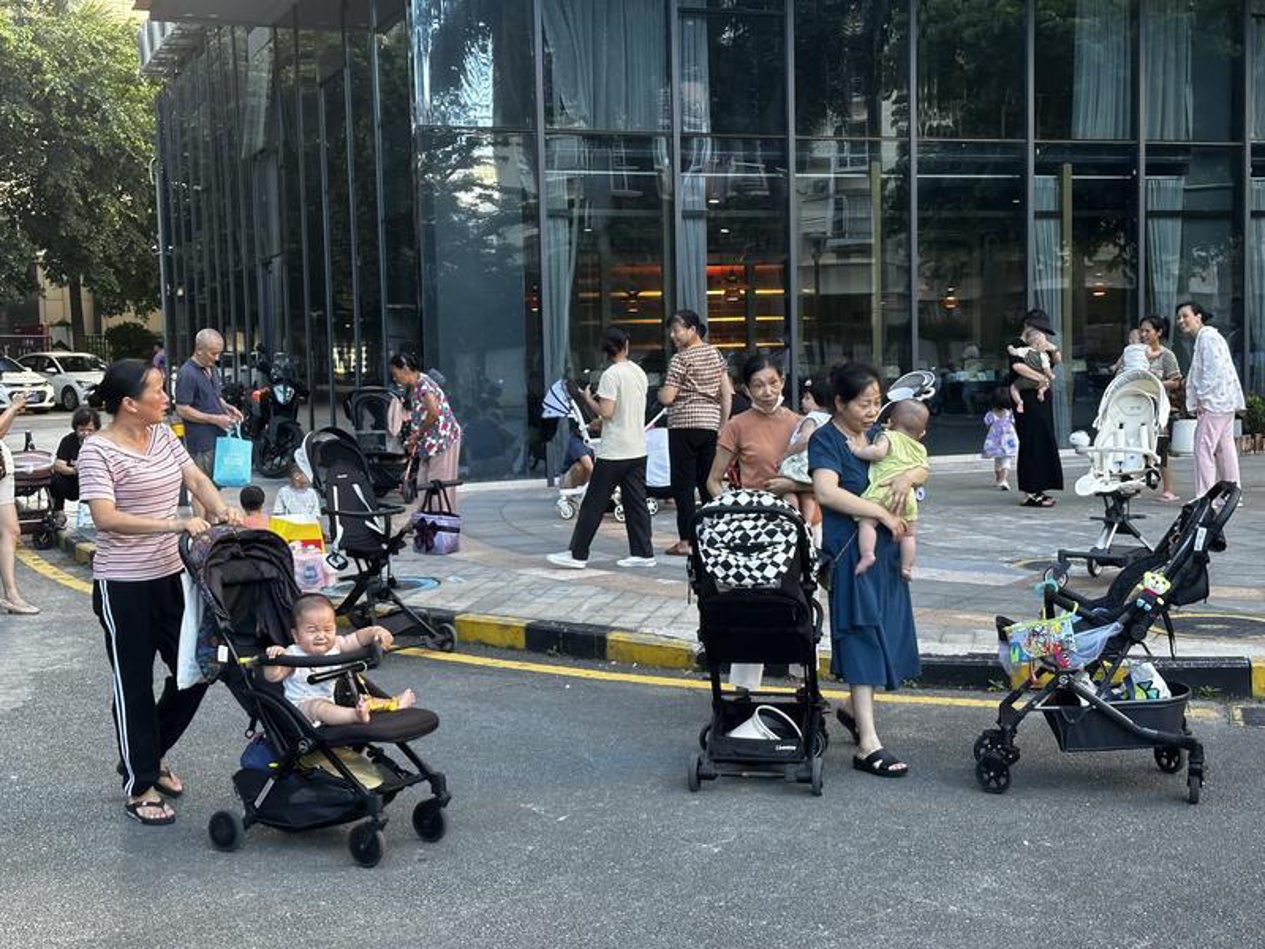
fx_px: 1754
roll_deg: +1.2
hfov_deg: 39.7
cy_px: 474
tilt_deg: -6.9
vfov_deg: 30.3
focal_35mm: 48
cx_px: 632
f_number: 1.78
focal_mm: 6.86
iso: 64
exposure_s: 1/121
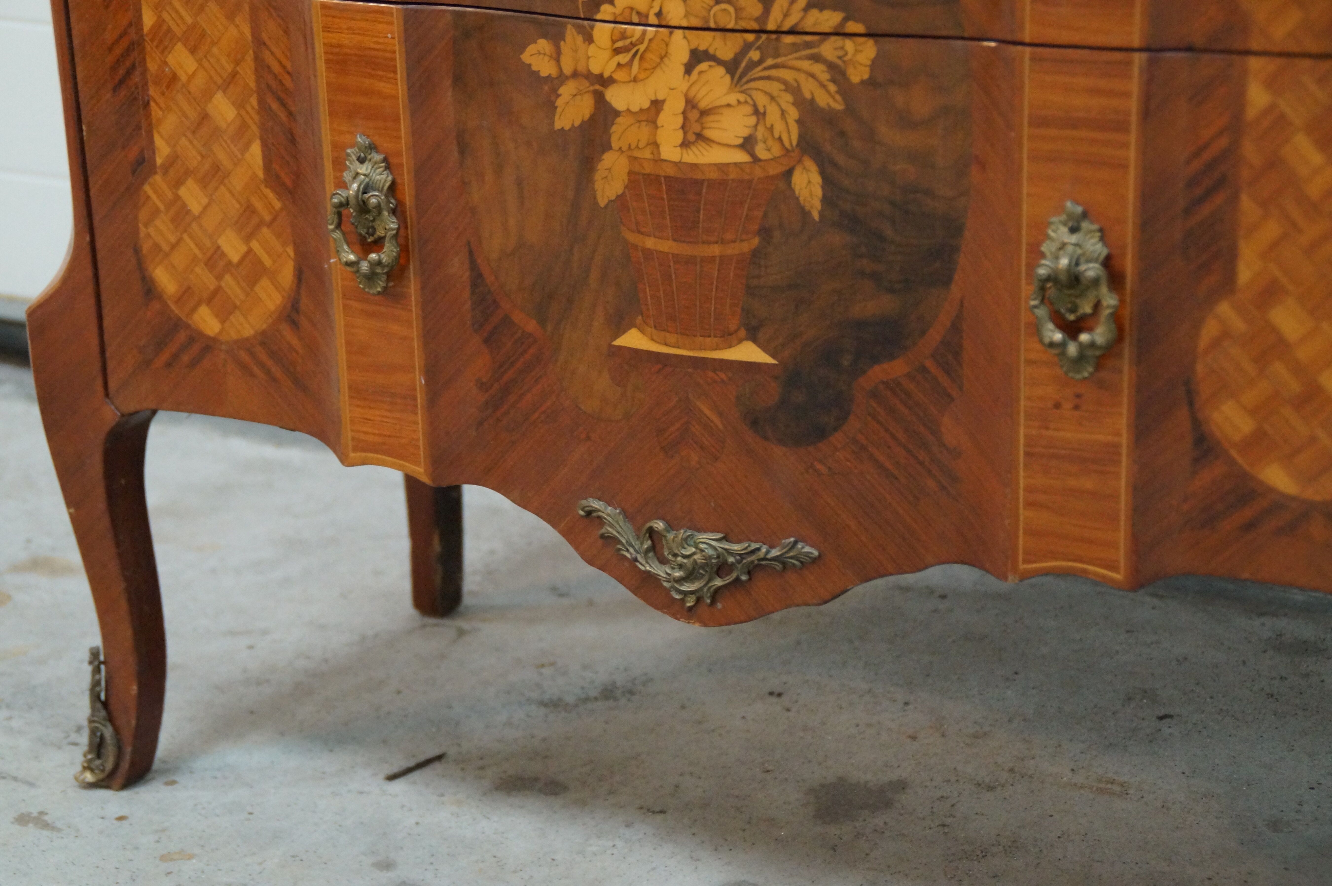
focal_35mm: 90
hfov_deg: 22.6
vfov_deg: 15.2
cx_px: 666
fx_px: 3328
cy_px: 443
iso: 3200
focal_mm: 60
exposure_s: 1/80
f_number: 5
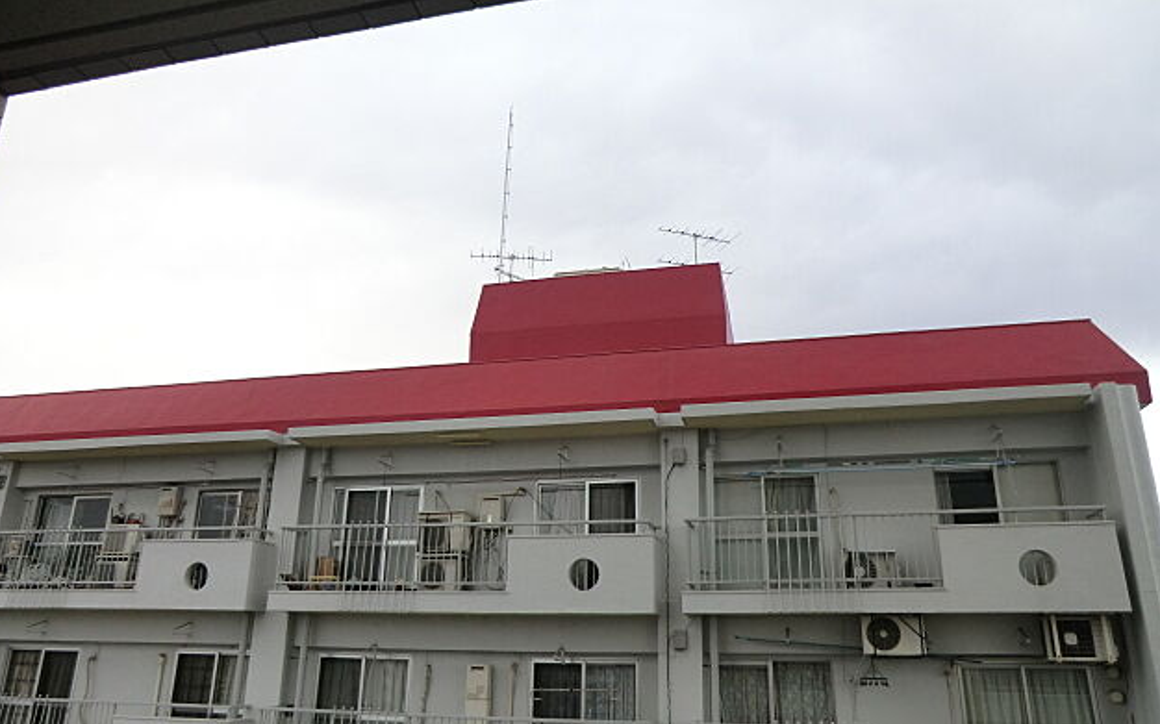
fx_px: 822
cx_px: 573
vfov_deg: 47.6
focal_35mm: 26
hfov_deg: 70.4
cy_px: 368
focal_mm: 4.3
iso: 80
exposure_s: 1/125
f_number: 3.2
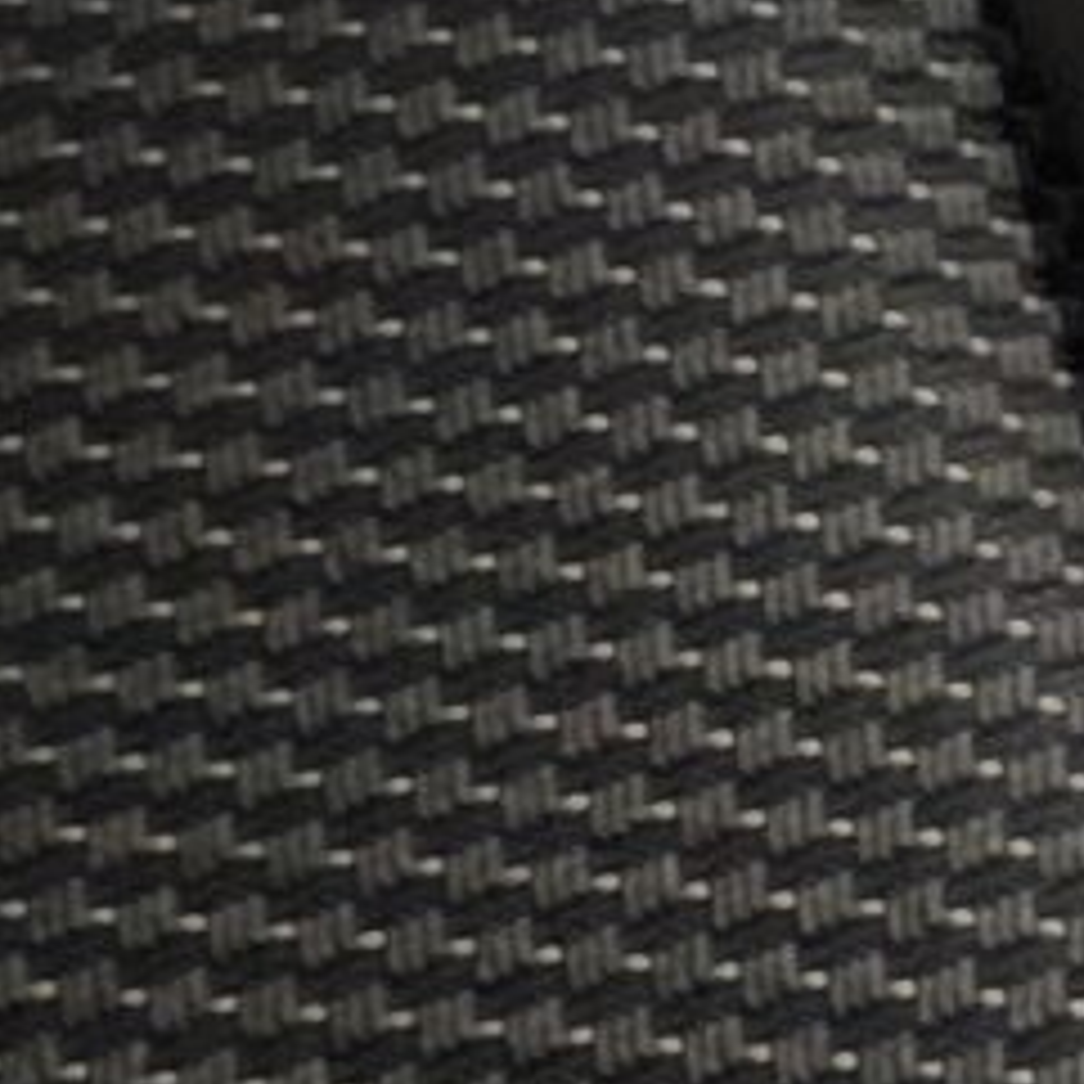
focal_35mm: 216
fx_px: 7653
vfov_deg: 8.0
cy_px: -454
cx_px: 5069
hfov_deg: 6.0
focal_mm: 6.3
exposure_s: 1/20
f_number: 1.7
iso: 1250
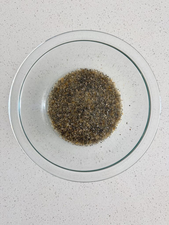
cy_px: 112
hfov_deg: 56.8
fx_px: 156
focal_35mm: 24
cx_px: 84
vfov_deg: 71.6
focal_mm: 6.76
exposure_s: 1/60
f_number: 1.78
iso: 160
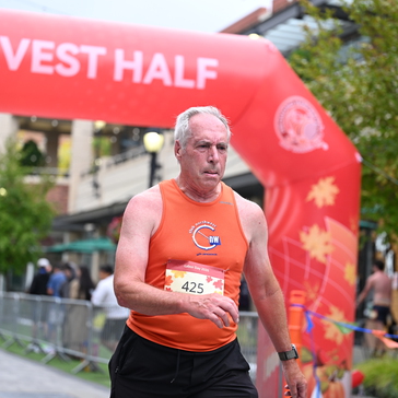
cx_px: 204
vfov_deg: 19.3
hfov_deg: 19.3
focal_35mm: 90
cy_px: 200
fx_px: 1171
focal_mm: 70
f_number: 2.8
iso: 640
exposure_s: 1/2000
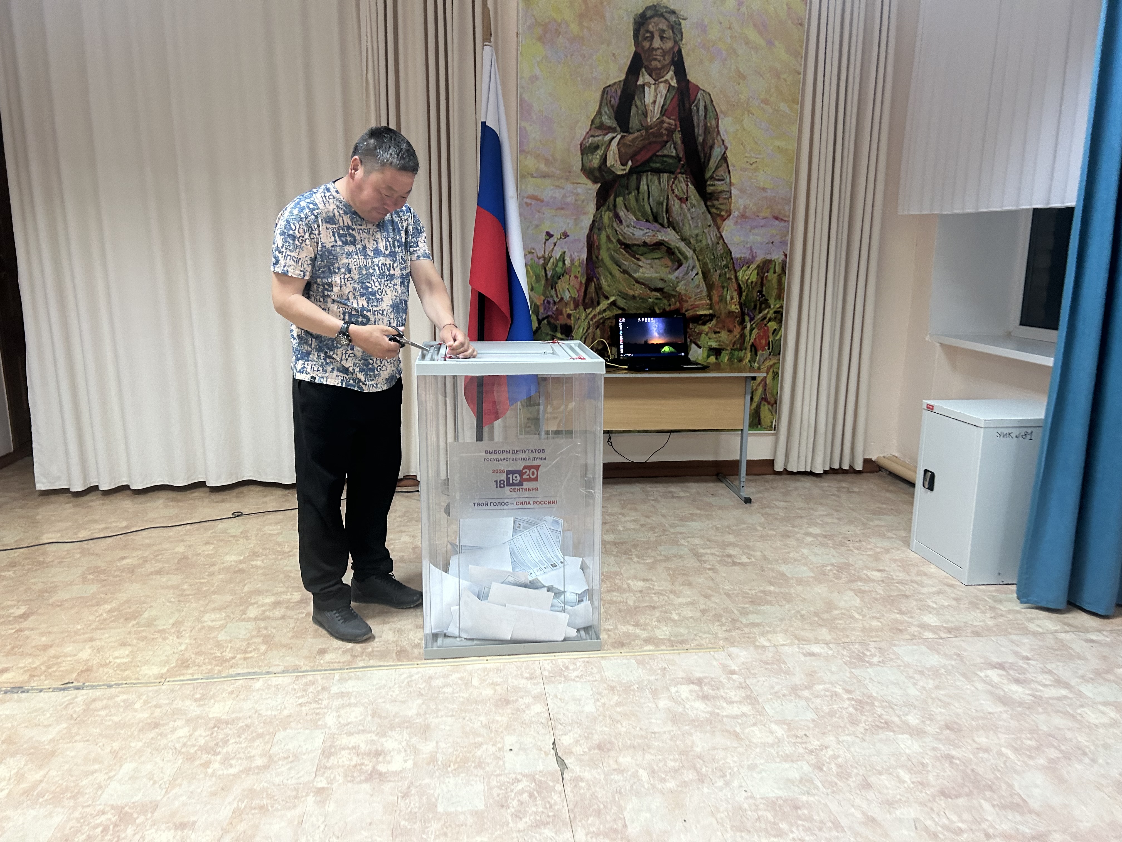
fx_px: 843
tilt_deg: -13.8
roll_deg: -1.1
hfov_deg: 67.3
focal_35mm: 26
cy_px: 421
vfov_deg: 53.1
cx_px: 561
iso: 200
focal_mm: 5.7
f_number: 1.5
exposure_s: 1/50
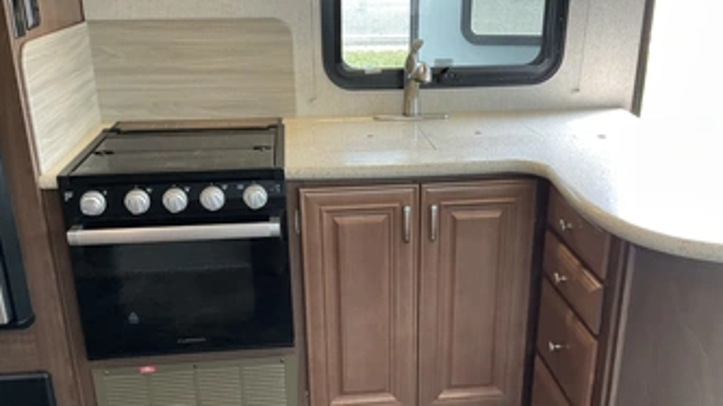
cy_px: 250
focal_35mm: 38
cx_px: 367
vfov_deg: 31.0
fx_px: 728
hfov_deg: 52.8
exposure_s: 1/60
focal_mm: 3
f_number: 1.8
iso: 80
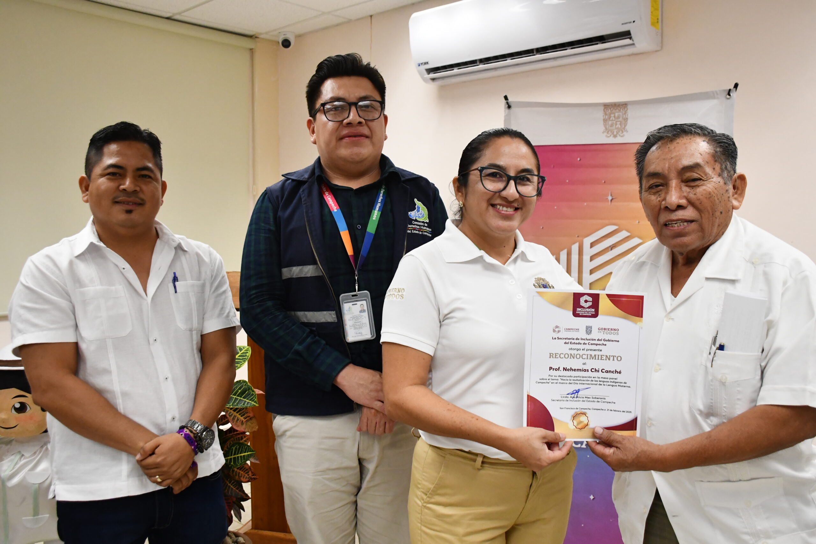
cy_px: 272
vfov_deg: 40.0
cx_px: 408
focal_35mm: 33
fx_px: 748
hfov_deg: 57.2
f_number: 5.6
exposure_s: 1/250
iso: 3200
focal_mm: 22
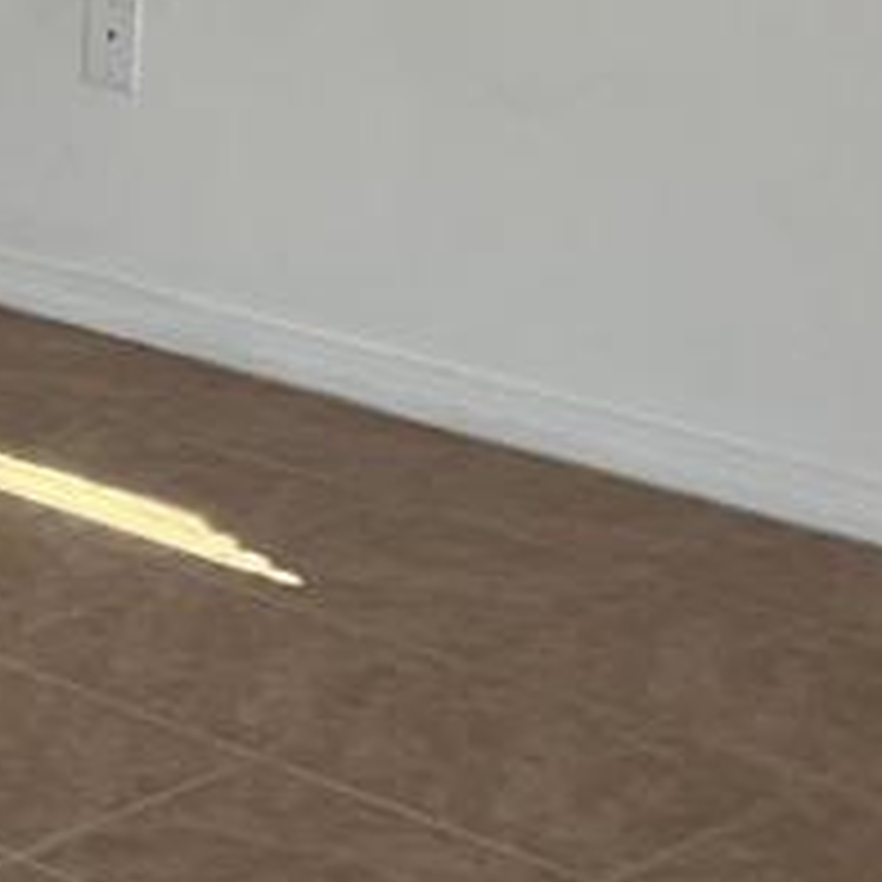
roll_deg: +4.7
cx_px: -1260
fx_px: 3459
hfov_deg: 11.8
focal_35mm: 120
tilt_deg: -14.1
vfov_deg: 14.5
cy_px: 180
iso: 100
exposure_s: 1/121
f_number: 1.5
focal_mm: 5.7
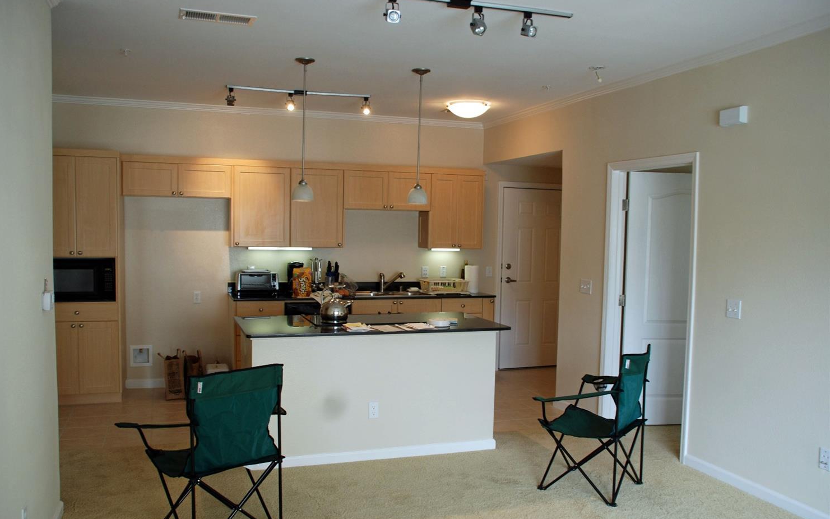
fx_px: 701
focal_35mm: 31
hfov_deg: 61.2
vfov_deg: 40.6
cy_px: 277
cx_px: 410
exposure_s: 1/50
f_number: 3.8
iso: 200
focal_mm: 20
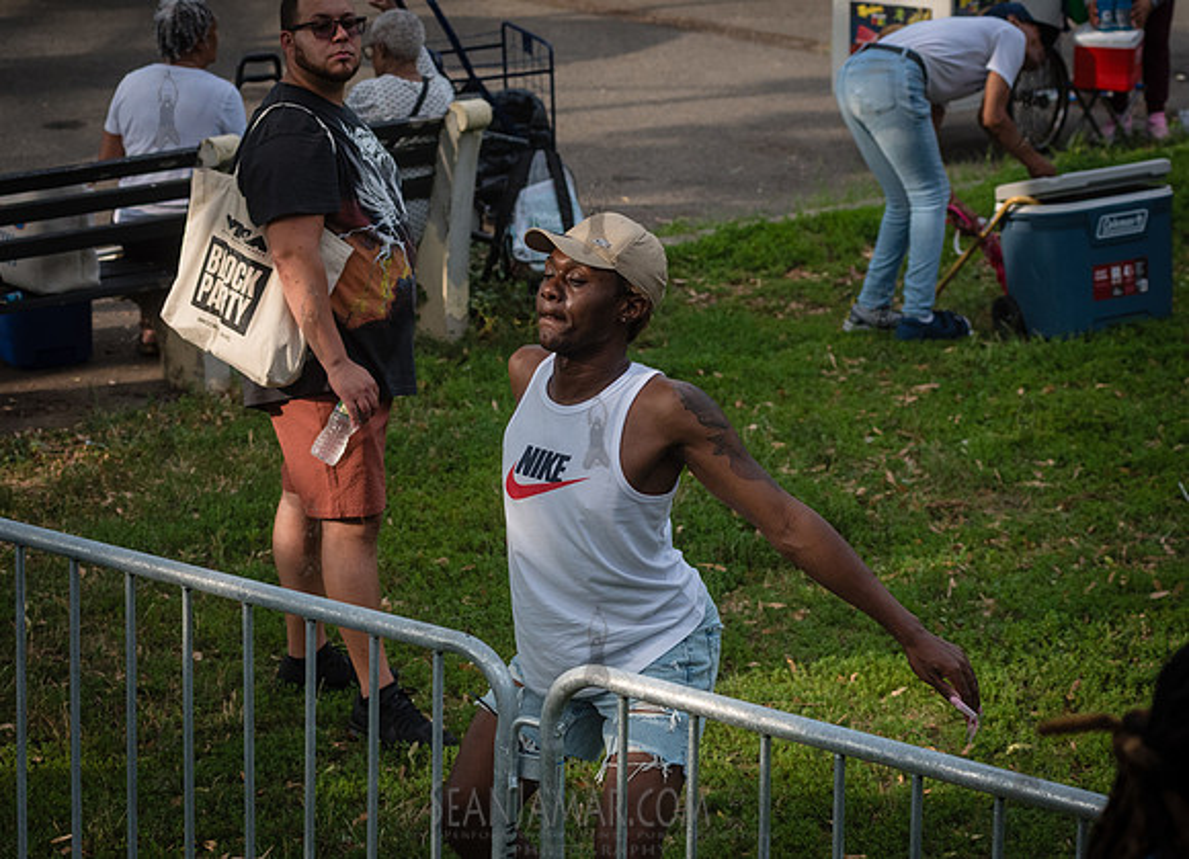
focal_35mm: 100
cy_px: 482
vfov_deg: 14.4
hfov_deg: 19.8
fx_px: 3401
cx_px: 578
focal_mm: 80
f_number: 5
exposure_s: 1/3200
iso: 1000
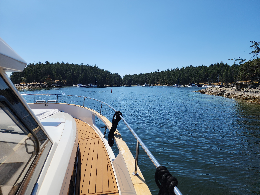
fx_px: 173
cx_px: 130
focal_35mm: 23
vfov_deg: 58.9
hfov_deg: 73.9
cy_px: 98
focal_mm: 6.4
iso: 12
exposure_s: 1/1650
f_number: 1.8
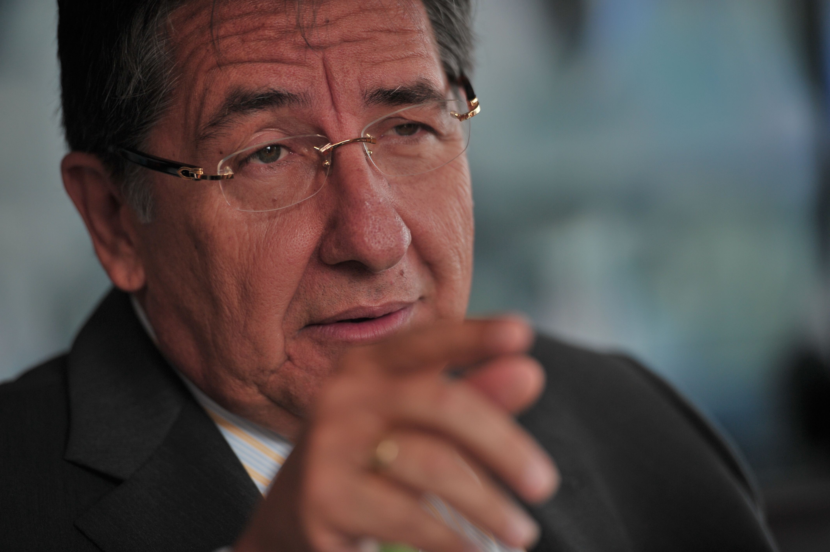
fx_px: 4608
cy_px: 276
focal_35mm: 200
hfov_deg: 10.3
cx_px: 415
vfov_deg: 6.9
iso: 320
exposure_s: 1/640
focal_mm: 200
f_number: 2.8
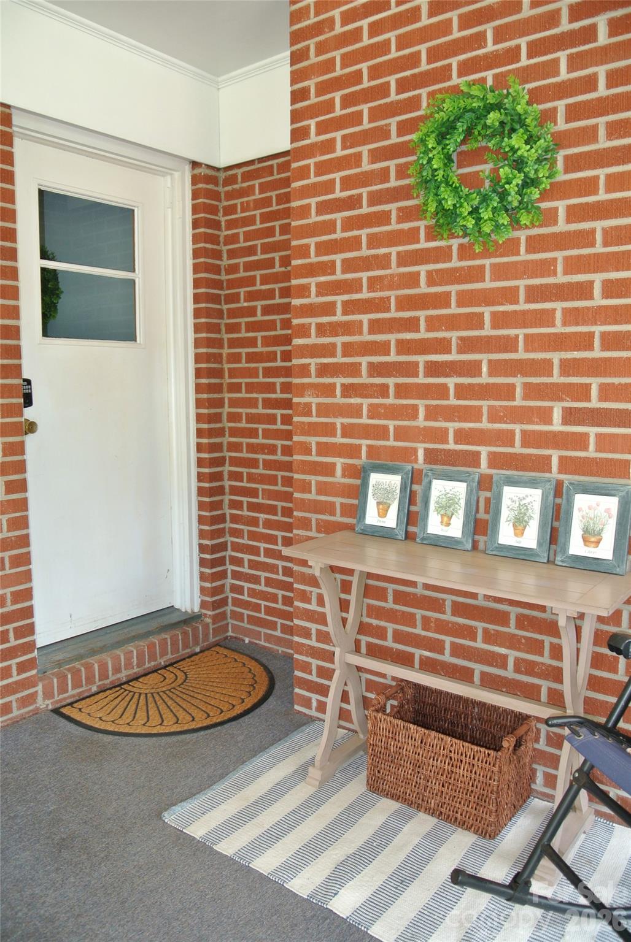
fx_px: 708
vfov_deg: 67.3
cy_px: 471
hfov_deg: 48.0
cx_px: 316
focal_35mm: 27
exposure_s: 1/60
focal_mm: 10
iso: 250
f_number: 3.5
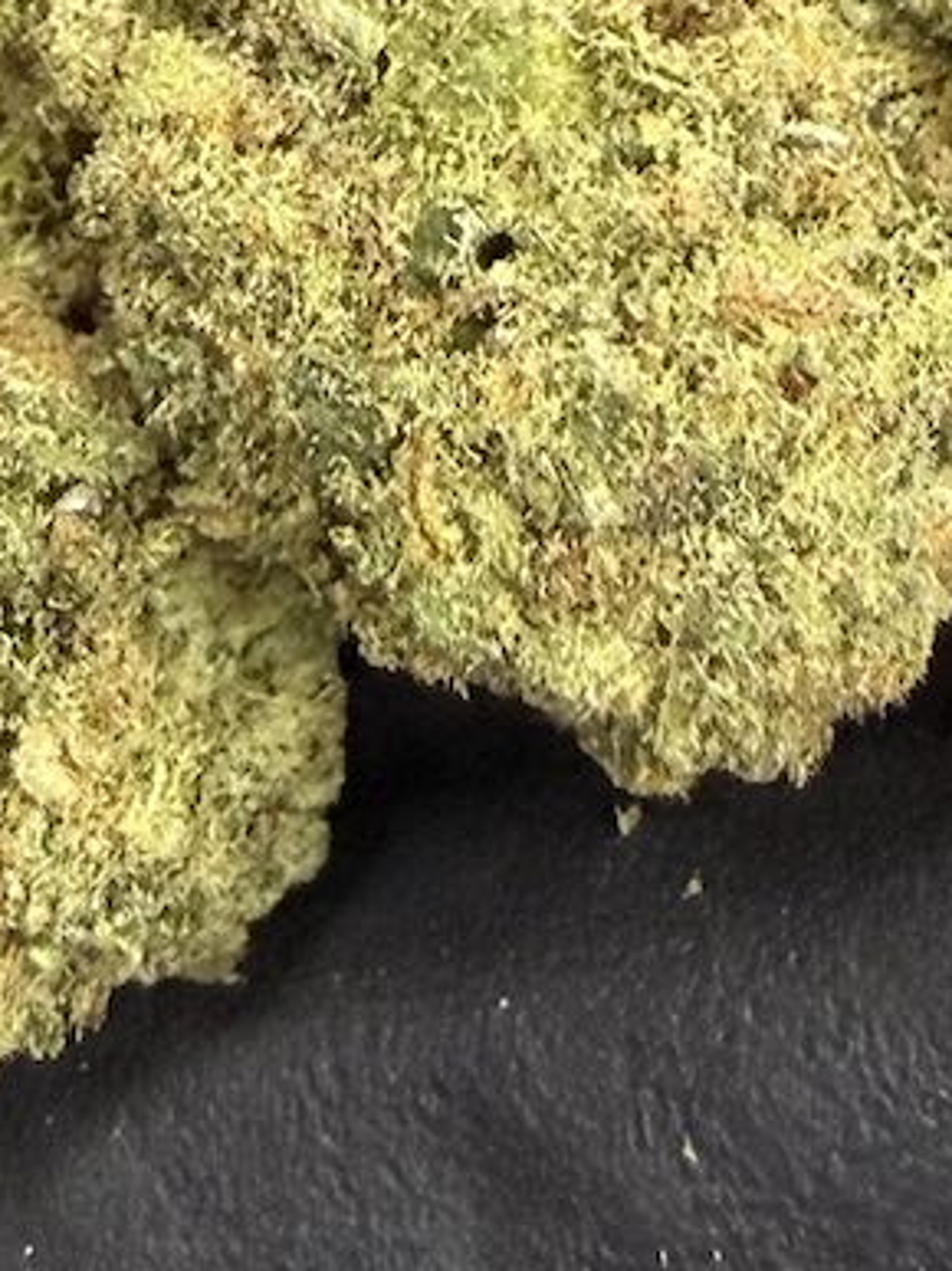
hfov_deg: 12.4
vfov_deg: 15.2
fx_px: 4366
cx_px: 282
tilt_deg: -65.8
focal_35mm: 119
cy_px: -667
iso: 320
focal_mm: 2.22
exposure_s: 1/78
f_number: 2.2
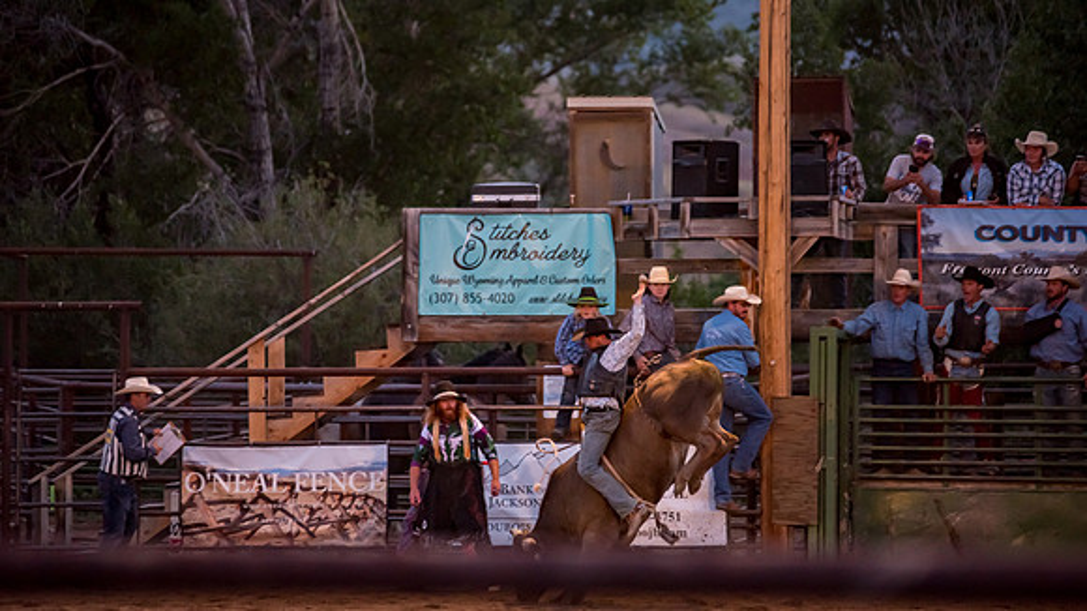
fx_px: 6039
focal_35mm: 210
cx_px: 544
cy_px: 325
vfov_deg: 5.8
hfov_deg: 10.3
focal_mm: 200
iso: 1600
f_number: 2.8
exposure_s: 1/250
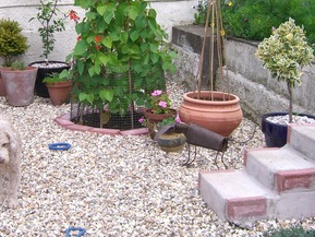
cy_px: 74
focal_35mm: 71
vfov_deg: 20.6
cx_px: 108
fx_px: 646
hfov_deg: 27.2
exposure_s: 1/640
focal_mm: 7.9
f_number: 2.8
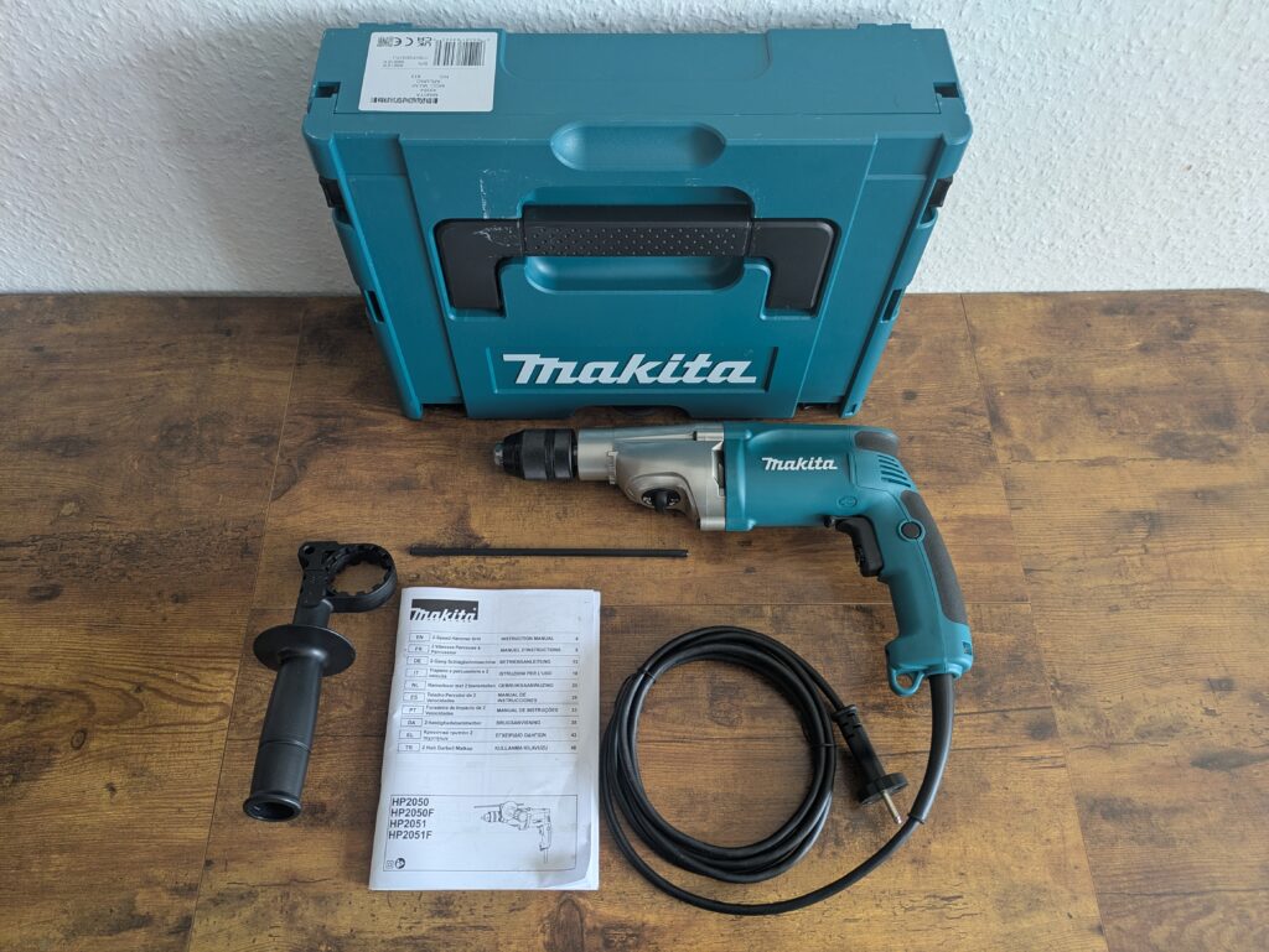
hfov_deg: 69.4
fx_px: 917
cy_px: 476
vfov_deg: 54.9
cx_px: 634
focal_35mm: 25
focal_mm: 5.43
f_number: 1.89
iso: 112
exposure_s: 1/25
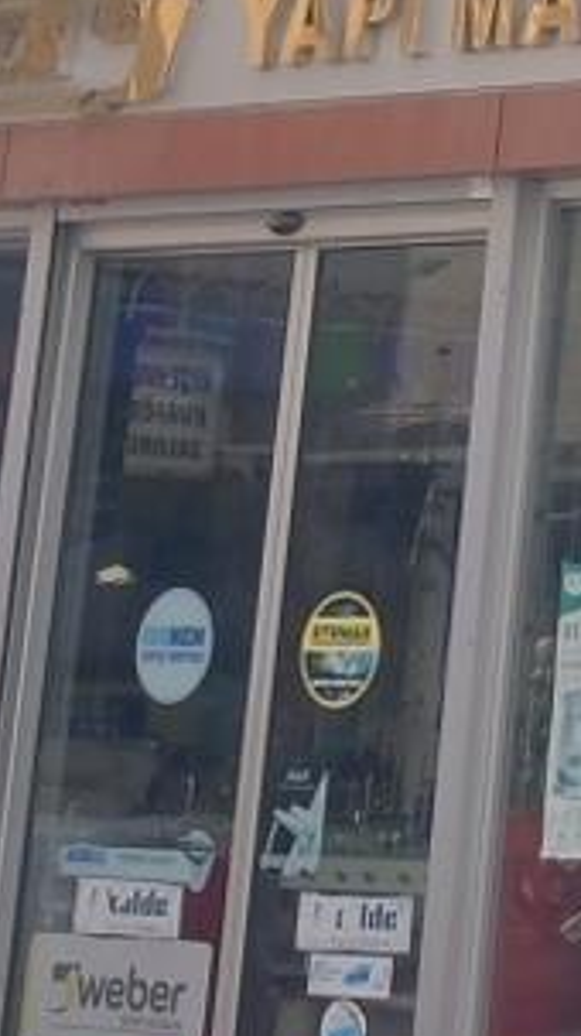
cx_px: 1517
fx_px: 4446
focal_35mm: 162
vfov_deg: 11.7
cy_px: -1159
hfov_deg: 7.0
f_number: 5.6
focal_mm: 10
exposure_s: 1/340
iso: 320
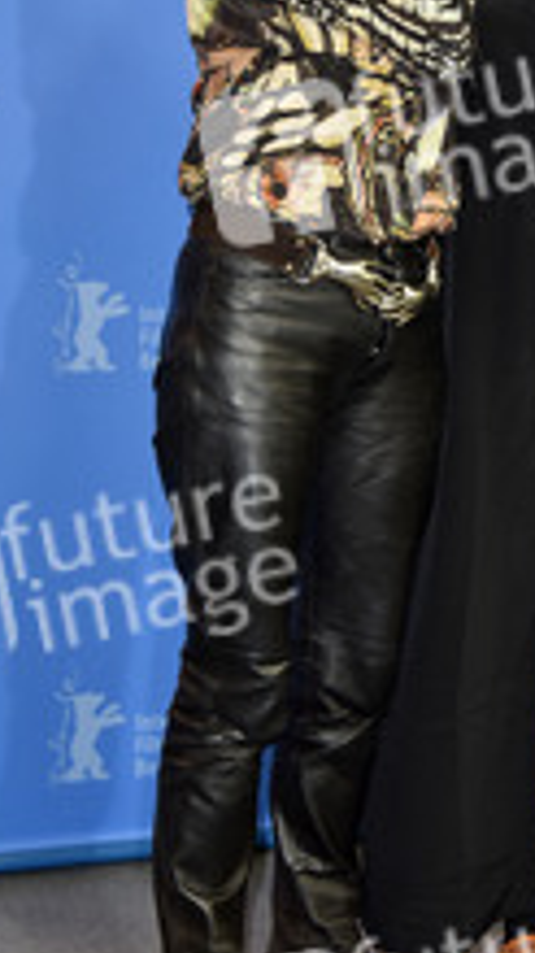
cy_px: 361
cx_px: 548
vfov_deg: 16.5
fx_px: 3282
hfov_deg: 9.3
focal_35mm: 130
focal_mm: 68
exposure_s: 1/125
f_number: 5
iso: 640
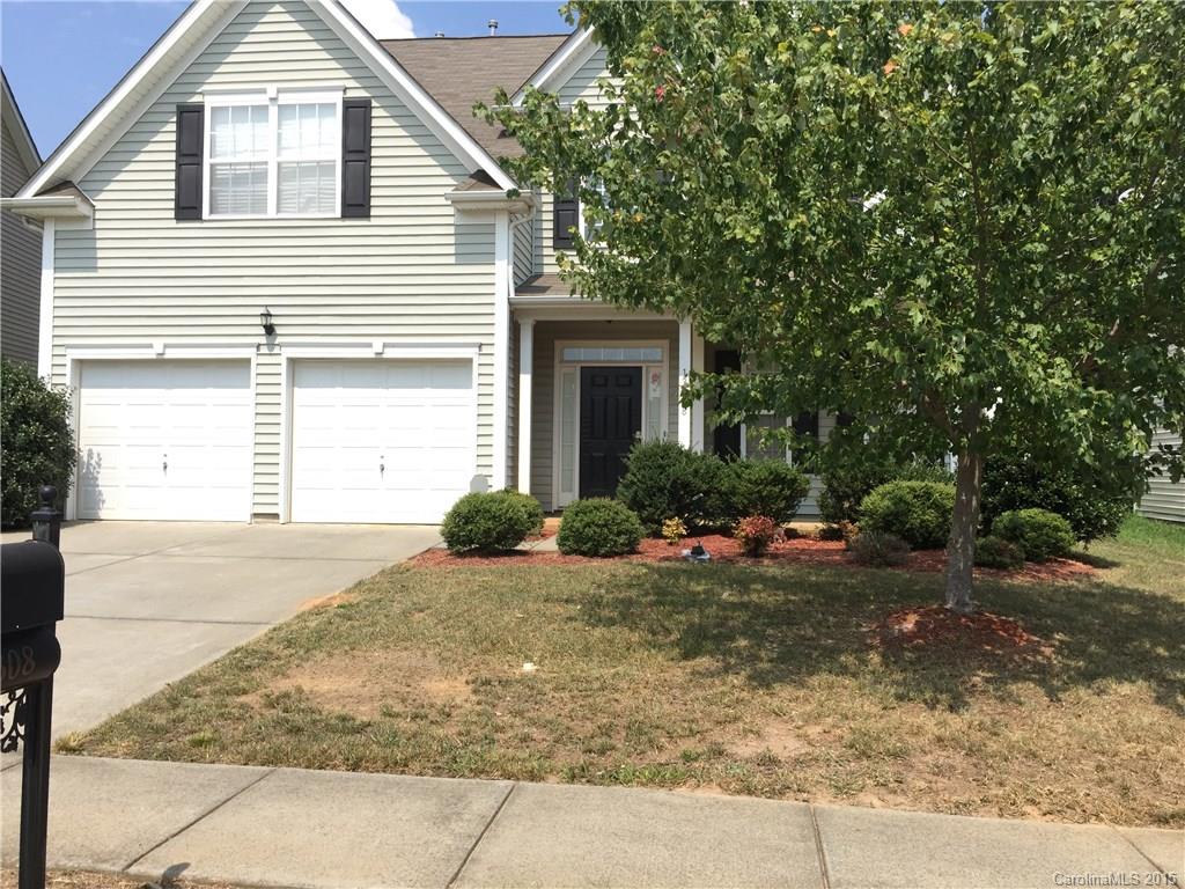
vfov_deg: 48.2
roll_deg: -2.7
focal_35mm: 29
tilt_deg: +1.2
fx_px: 993
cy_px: 444
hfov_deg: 61.7
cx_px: 592
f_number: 2.2
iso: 32
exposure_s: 1/1276
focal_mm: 4.15
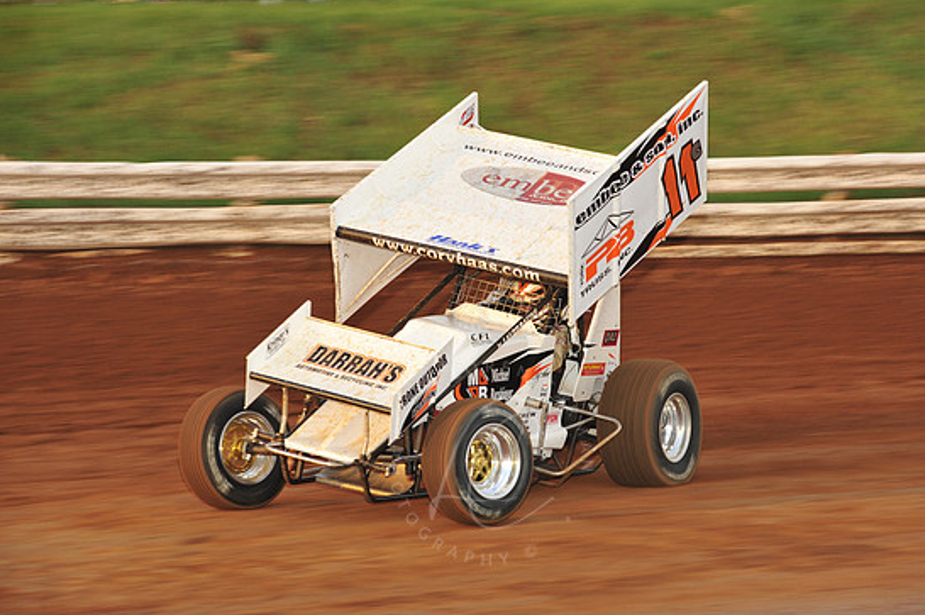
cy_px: 307
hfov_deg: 13.3
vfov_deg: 8.9
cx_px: 490
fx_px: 3953
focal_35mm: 154
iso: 800
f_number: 7.1
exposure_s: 1/320
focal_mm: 145
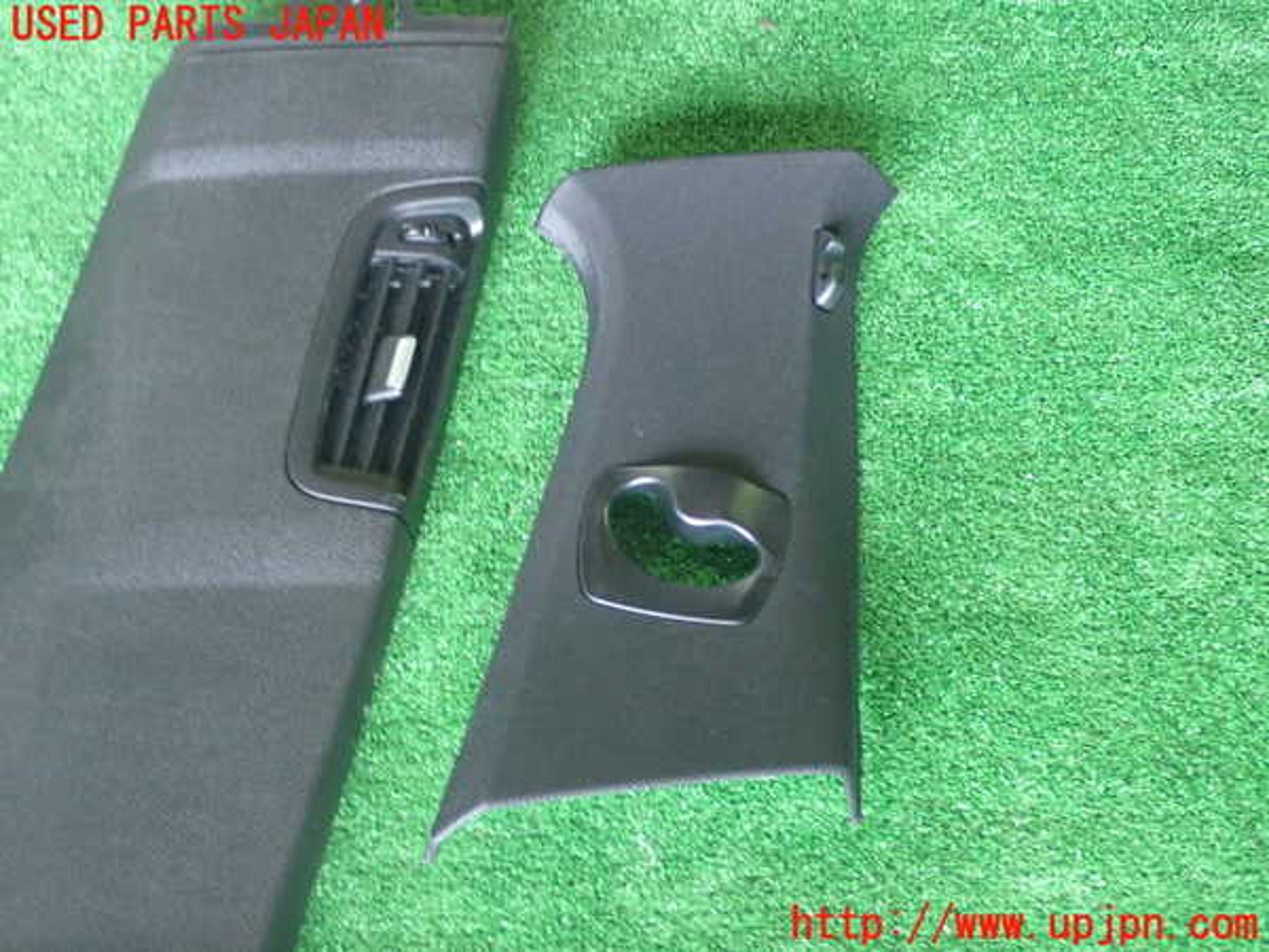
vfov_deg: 20.7
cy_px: 476
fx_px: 2603
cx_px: 634
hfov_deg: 27.4
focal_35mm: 71
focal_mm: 12.73
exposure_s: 1/15
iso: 1000
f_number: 3.9
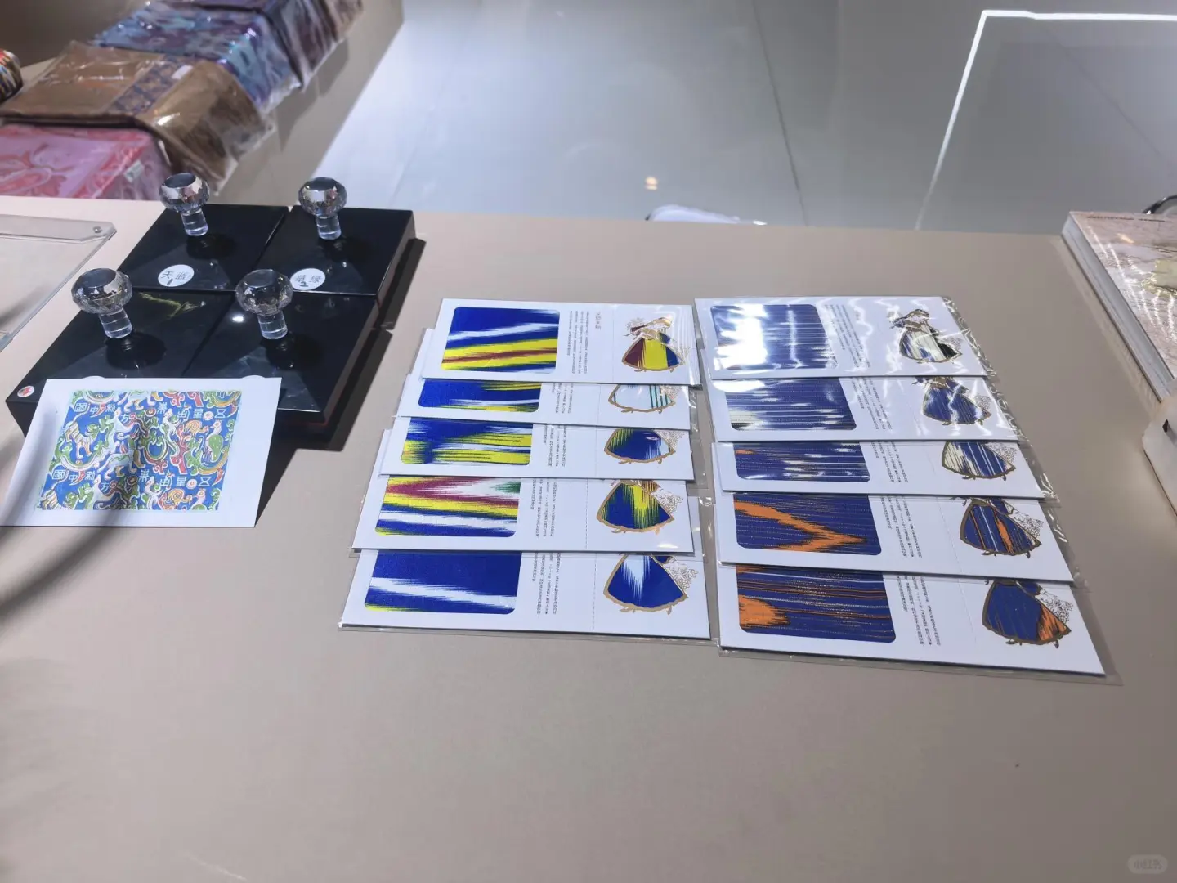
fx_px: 816
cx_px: 588
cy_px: 442
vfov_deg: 56.8
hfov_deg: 71.6
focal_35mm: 24
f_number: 2
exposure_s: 1/230
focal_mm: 6.98
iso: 50
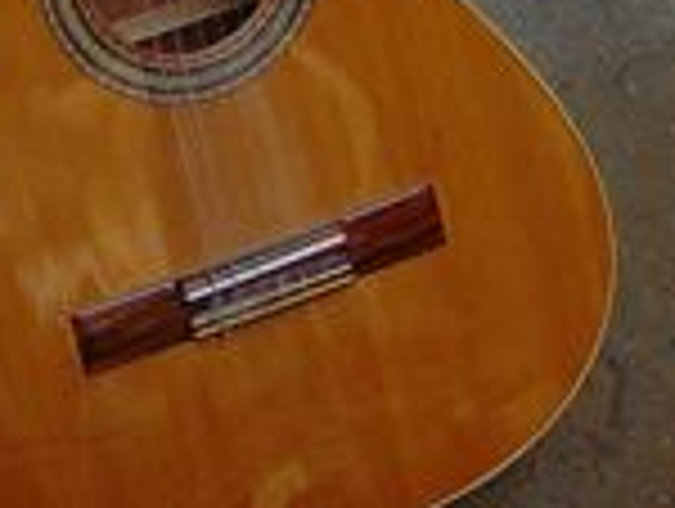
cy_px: -427
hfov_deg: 11.8
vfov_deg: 8.6
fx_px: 3242
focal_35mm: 166
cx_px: 94
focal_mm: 6.6
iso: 100
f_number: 3.5
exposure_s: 1/90
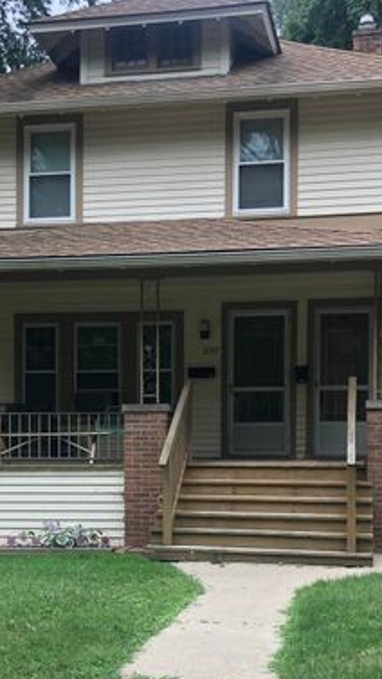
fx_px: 973
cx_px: 159
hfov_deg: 22.2
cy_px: 453
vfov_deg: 38.1
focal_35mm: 54
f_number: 1.8
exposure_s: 1/271
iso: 20
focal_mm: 3.99
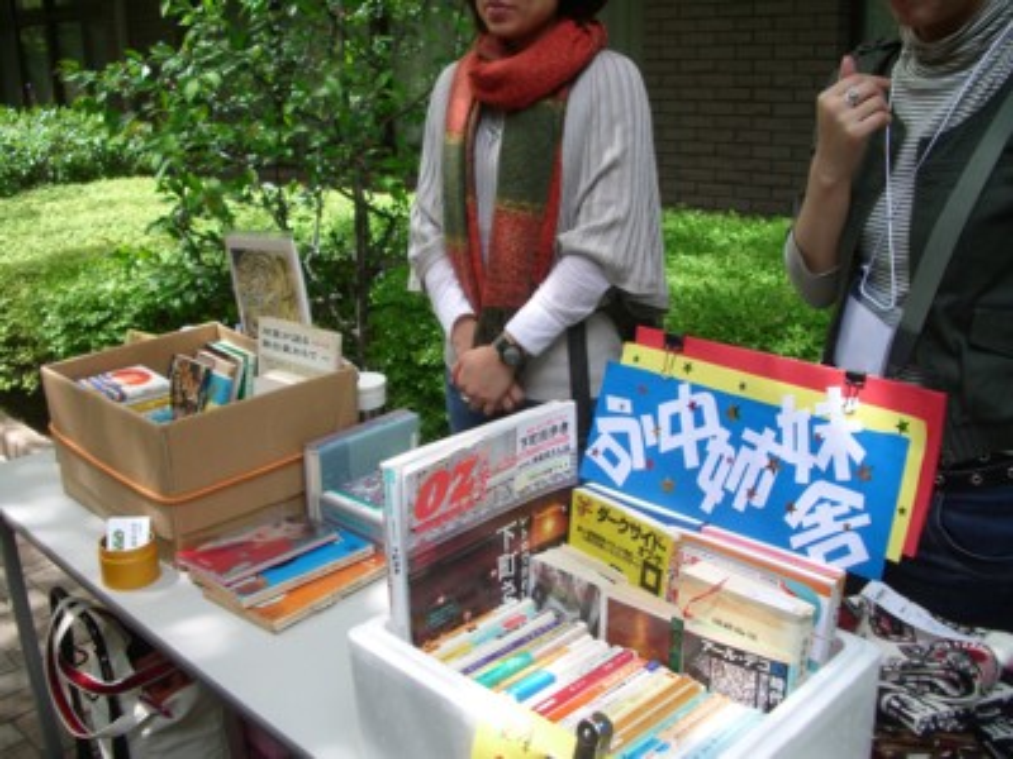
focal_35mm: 35
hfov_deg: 52.6
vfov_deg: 40.7
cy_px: 380
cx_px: 506
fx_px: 1024
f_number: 2.6
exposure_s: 1/250
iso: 80
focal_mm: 5.8
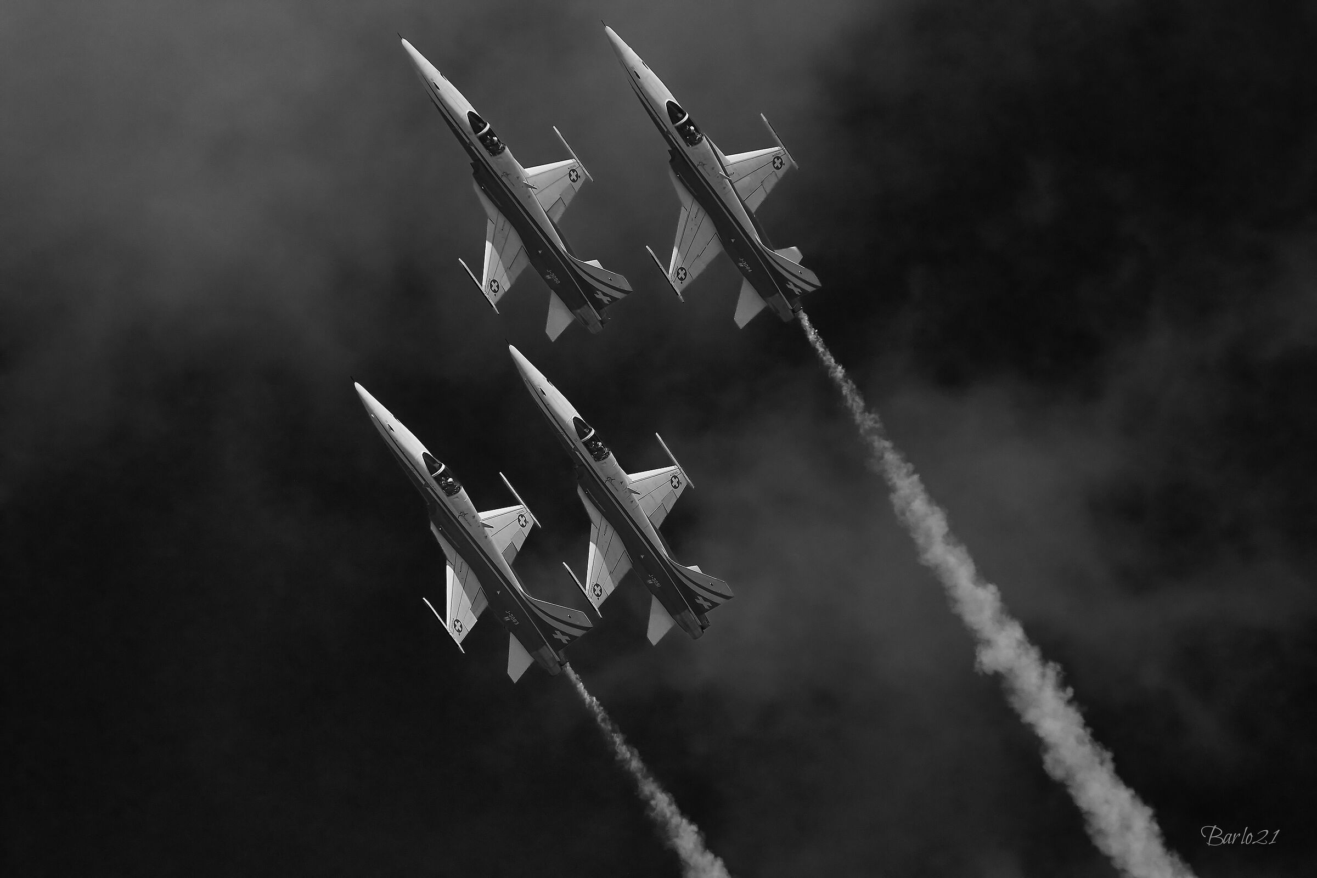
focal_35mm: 825
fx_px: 30179
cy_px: 439
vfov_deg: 1.7
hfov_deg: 2.5
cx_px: 658
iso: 800
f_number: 9
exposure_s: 1/5000
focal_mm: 550
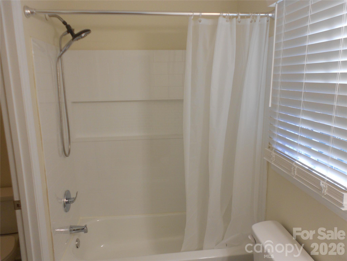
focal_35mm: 26
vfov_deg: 53.1
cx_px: 174
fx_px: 261
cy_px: 130
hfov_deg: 67.3
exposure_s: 1/30
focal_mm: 4.6
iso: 100
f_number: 3.2
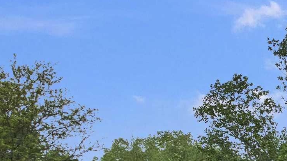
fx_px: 830
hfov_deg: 16.6
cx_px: 505
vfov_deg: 10.2
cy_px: 331
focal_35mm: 109
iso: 130
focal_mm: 12.29
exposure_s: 1/500
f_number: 2.8
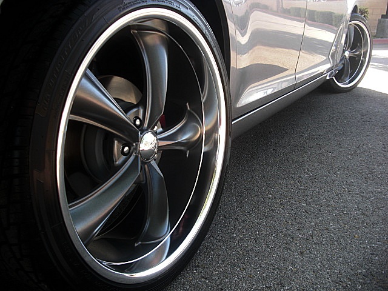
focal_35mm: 36
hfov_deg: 51.4
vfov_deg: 39.7
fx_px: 404
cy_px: 146
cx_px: 194
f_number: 2.8
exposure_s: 1/60
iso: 50
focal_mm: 6.3
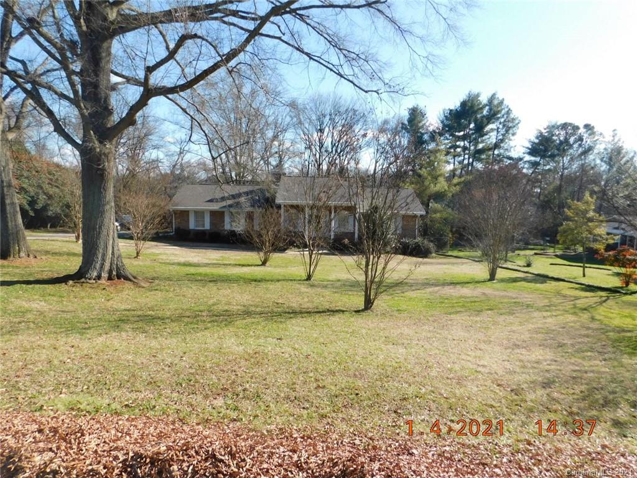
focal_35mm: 23
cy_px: 239
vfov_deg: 58.9
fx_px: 423
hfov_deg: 73.9
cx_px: 318
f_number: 3
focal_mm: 4
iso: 125
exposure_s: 1/800
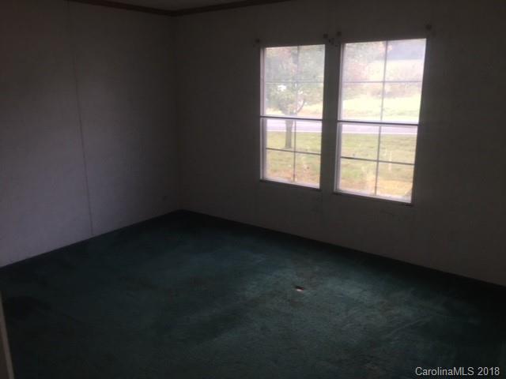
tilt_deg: -12.8
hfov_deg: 61.7
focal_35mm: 29
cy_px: 190
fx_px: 424
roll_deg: +0.9
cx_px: 253
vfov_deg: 48.2
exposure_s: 1/30
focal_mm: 4.15
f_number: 2.2
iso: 50
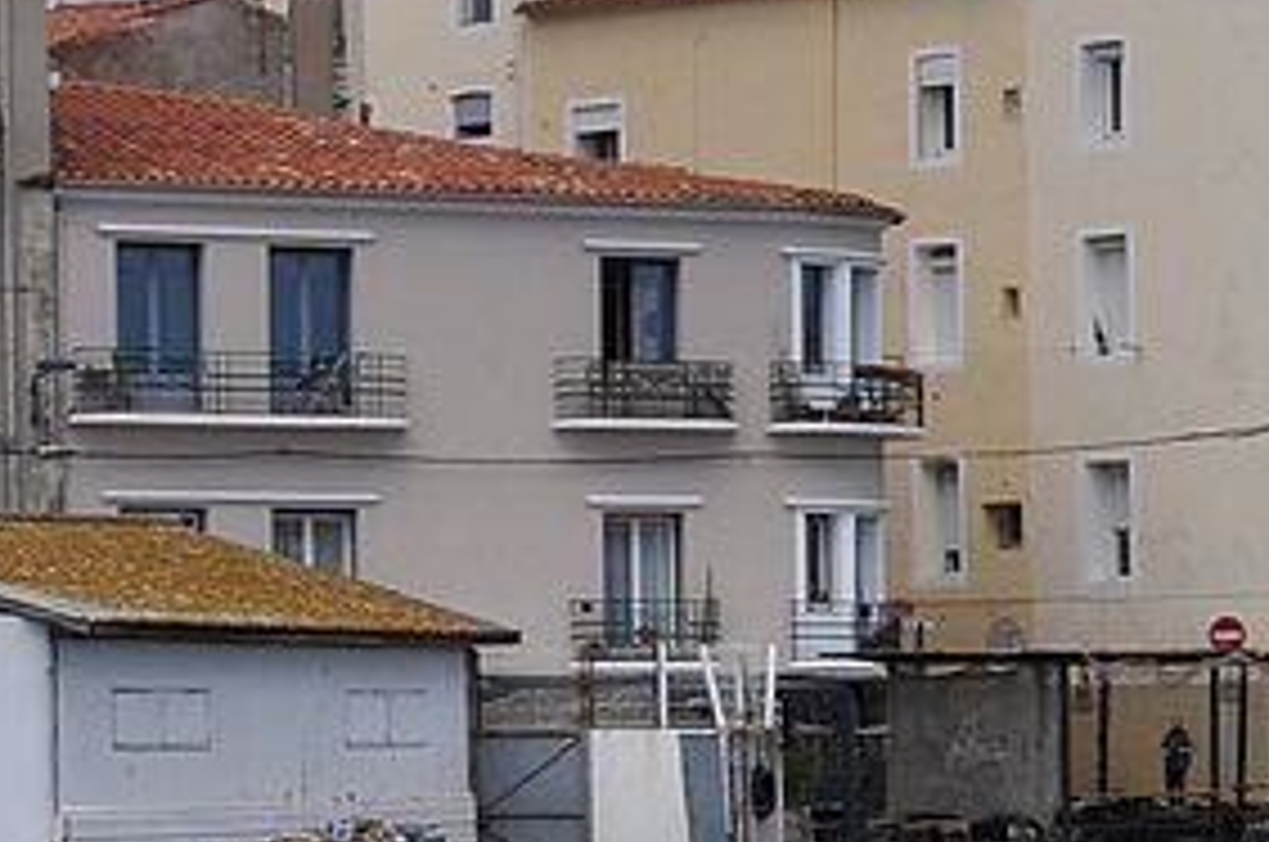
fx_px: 6088
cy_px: 851
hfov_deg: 10.1
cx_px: 3200
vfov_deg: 7.9
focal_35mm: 173
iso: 200
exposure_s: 1/500
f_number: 9.5
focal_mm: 20
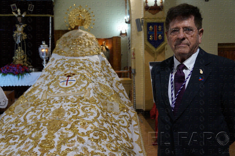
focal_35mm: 34
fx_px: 225
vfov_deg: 38.3
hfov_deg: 55.1
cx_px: 118
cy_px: 78
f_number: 4
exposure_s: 1/160
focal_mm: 23
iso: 3200
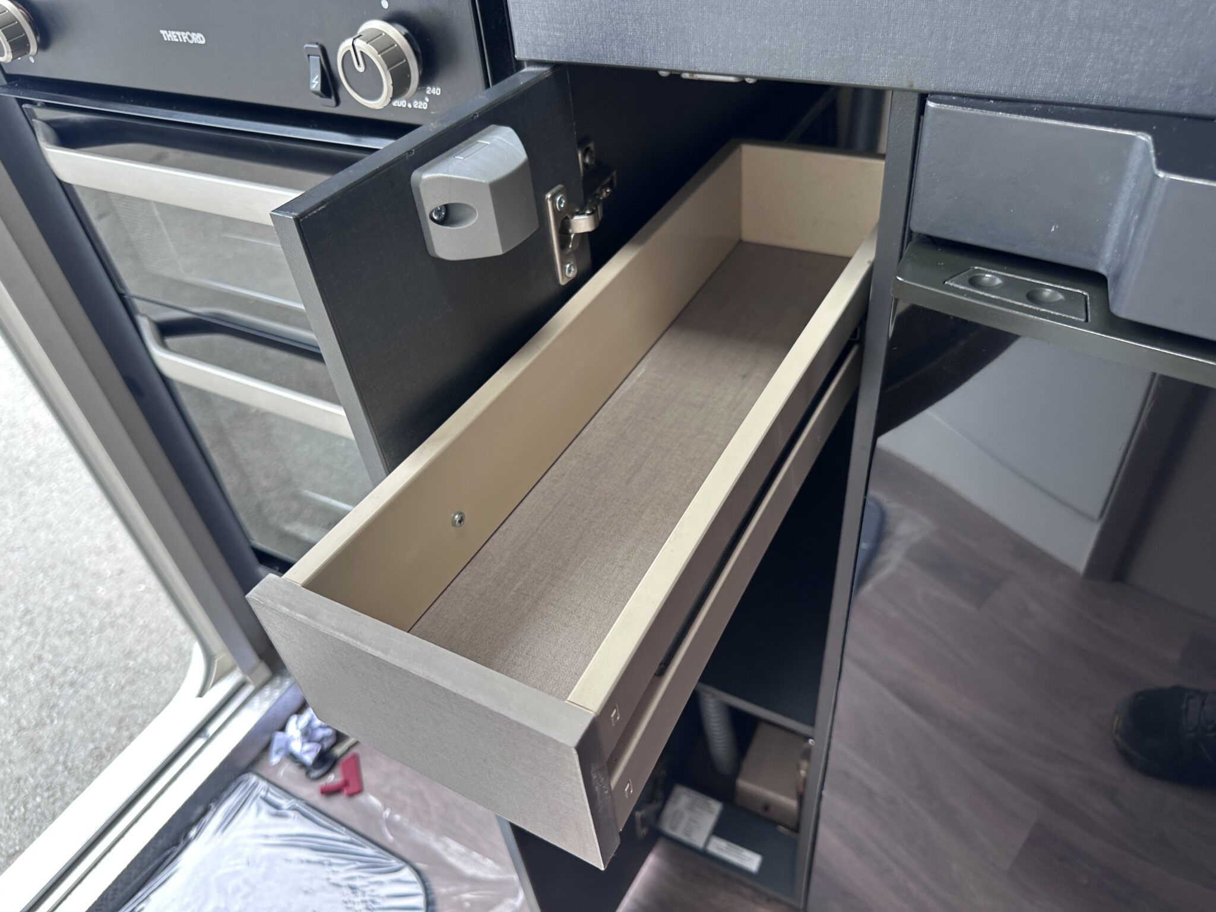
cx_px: 608
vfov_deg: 56.8
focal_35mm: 24
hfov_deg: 71.6
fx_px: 843
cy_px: 456
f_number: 1.78
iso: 80
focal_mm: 6.86
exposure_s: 1/121
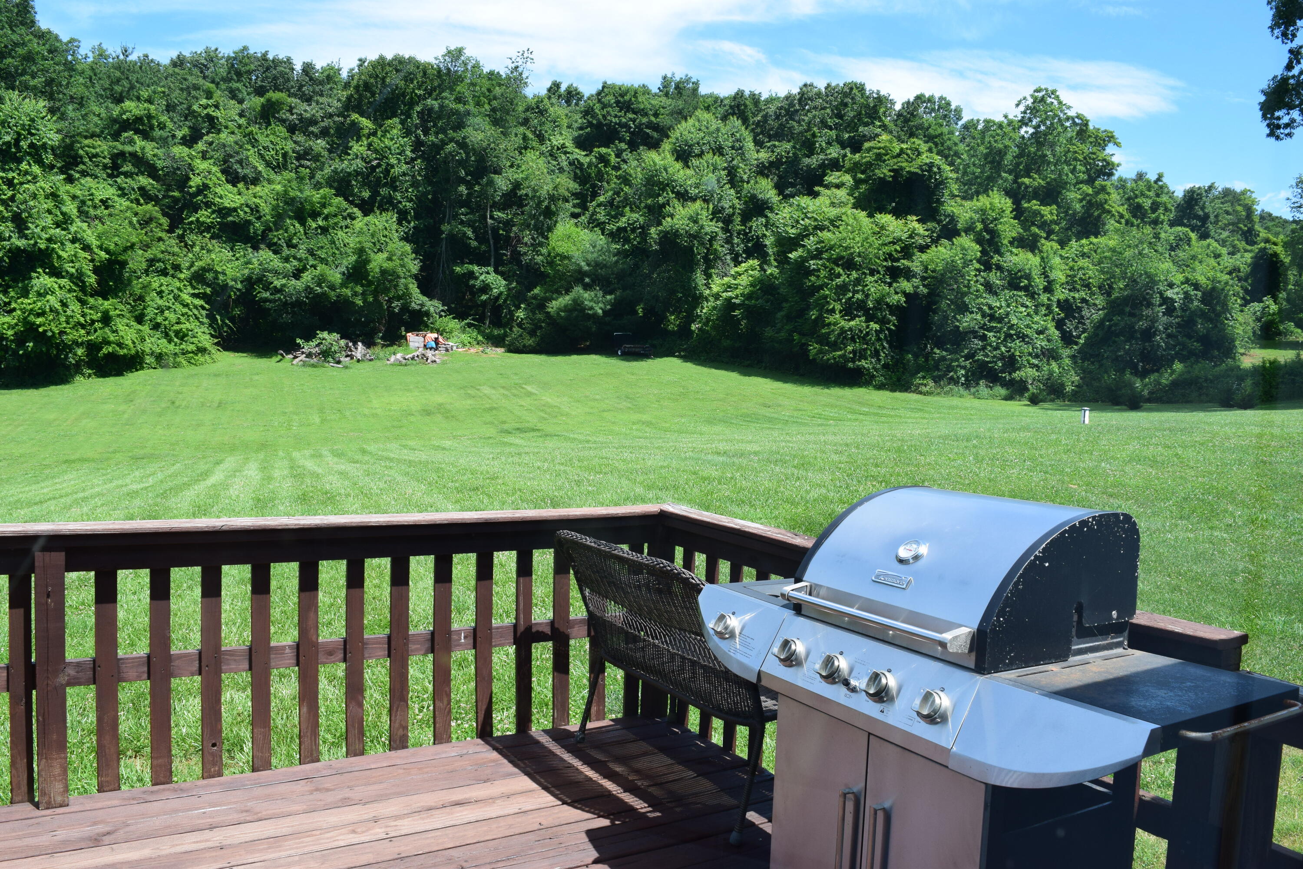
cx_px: 652
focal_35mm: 27
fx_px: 977
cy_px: 434
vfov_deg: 47.9
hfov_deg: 67.4
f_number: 10
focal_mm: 18
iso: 400
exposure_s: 1/320
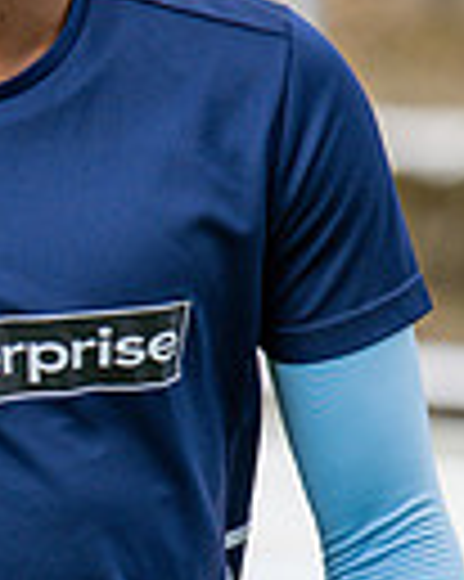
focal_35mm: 709
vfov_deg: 2.7
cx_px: -410
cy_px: 391
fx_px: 12185
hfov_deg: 2.2
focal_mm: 135
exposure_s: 1/1000
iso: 250
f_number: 1.8
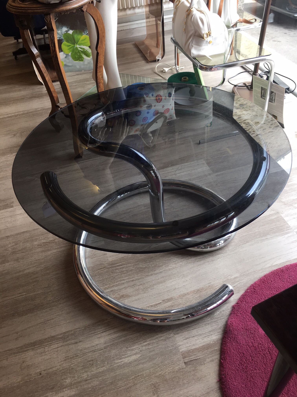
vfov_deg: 61.7
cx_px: 148
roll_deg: +5.3
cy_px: 198
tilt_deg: -42.3
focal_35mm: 29
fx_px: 332
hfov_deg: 48.2
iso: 25
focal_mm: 4.15
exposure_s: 1/50
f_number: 2.2
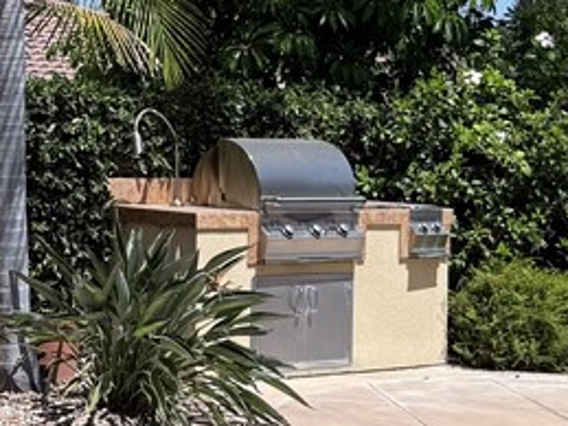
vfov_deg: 15.4
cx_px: -101
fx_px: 1558
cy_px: 64
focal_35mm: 95
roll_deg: -1.1
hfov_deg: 19.5
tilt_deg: +1.3
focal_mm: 6.76
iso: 80
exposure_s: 1/4405
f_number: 1.78
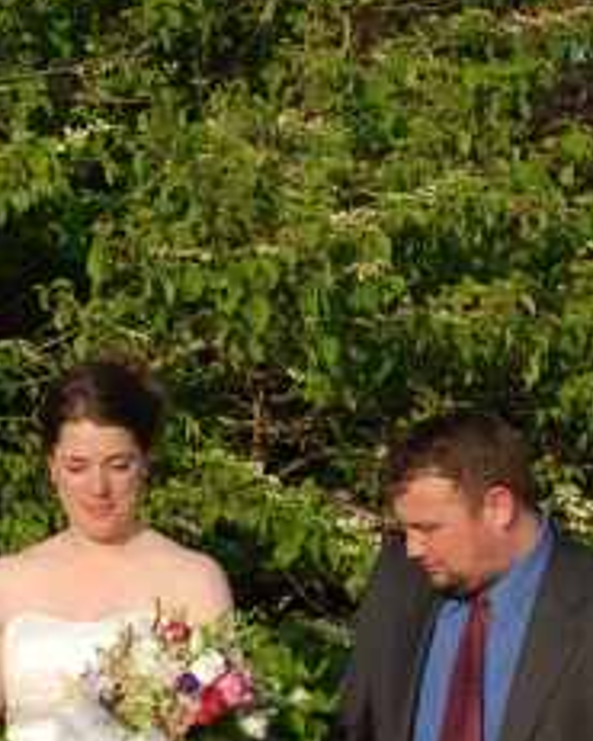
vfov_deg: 12.3
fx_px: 3420
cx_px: 151
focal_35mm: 156
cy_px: 454
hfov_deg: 9.9
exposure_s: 1/200
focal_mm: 32
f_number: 7.1
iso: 100
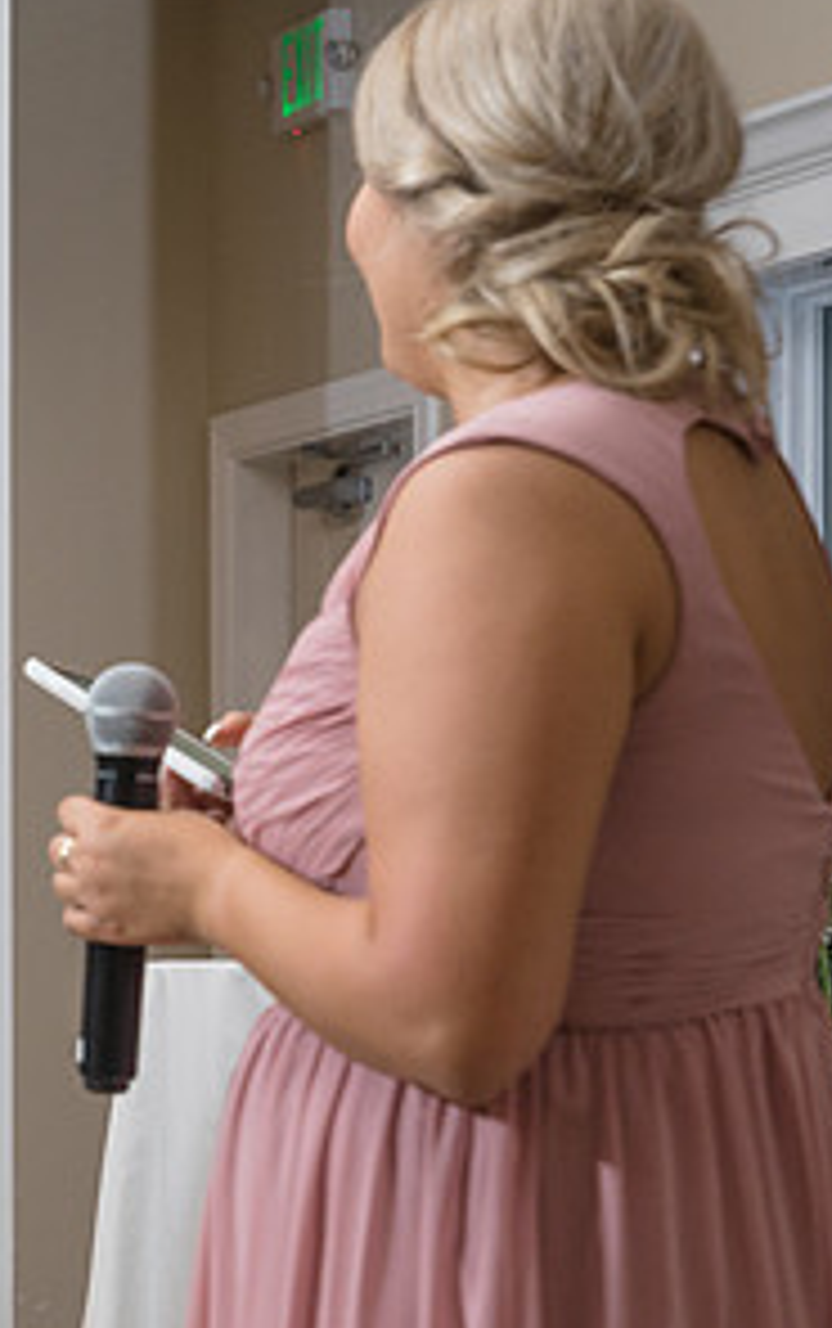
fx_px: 4958
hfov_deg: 9.4
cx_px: -355
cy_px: 719
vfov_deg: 15.2
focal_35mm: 137
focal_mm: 65
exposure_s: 1/200
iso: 2000
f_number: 5.6
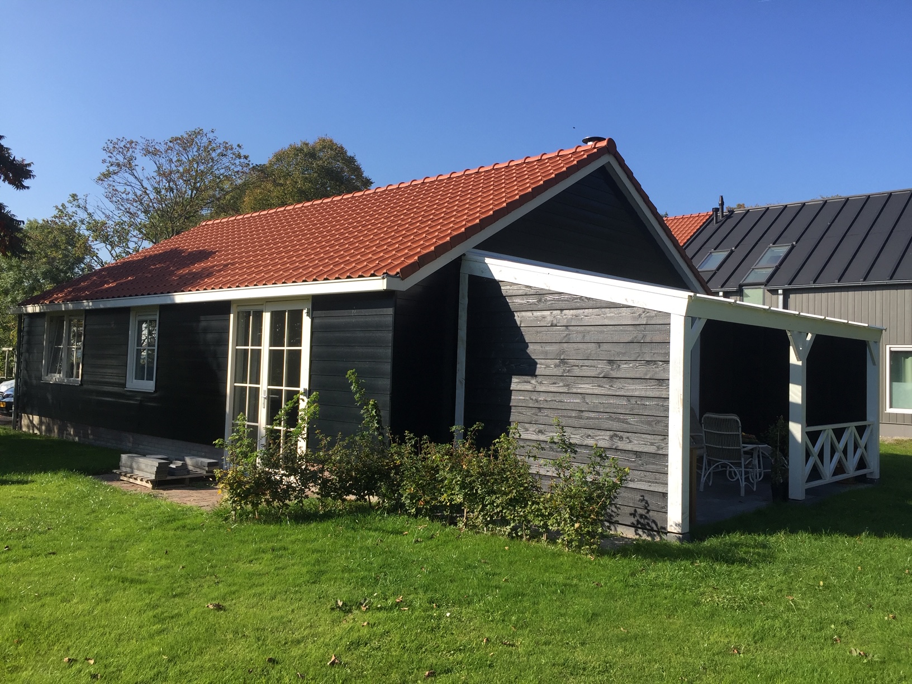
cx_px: 456
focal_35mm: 29
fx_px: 764
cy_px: 342
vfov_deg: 48.2
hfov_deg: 61.7
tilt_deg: +1.7
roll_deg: -2.5
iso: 32
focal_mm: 4.15
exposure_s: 1/1276
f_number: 2.2
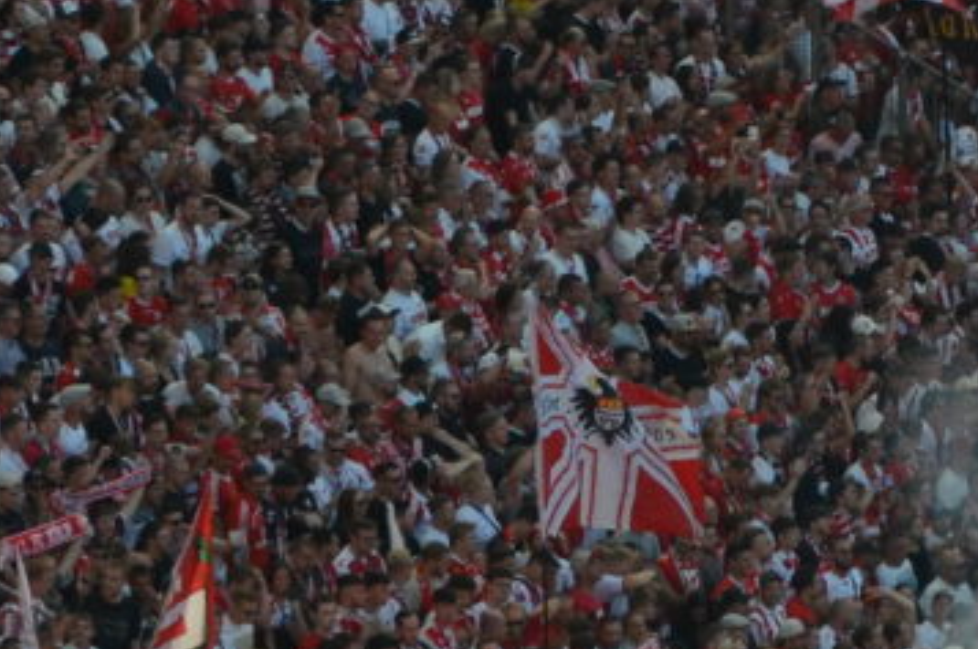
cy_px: 849
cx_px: 1162
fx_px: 12751
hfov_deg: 4.4
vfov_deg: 2.9
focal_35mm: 470
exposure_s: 1/500
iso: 400
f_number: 5.6
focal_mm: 70
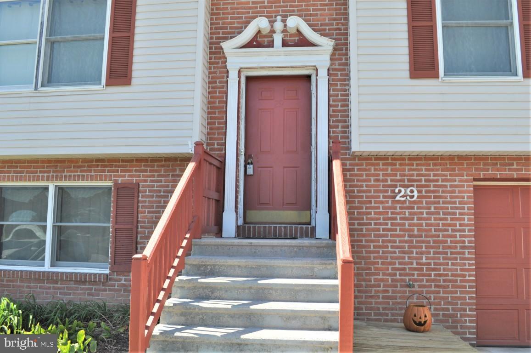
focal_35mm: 30
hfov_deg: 62.0
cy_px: 176
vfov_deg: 43.5
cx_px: 266
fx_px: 442
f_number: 8
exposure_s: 1/250
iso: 200
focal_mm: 20
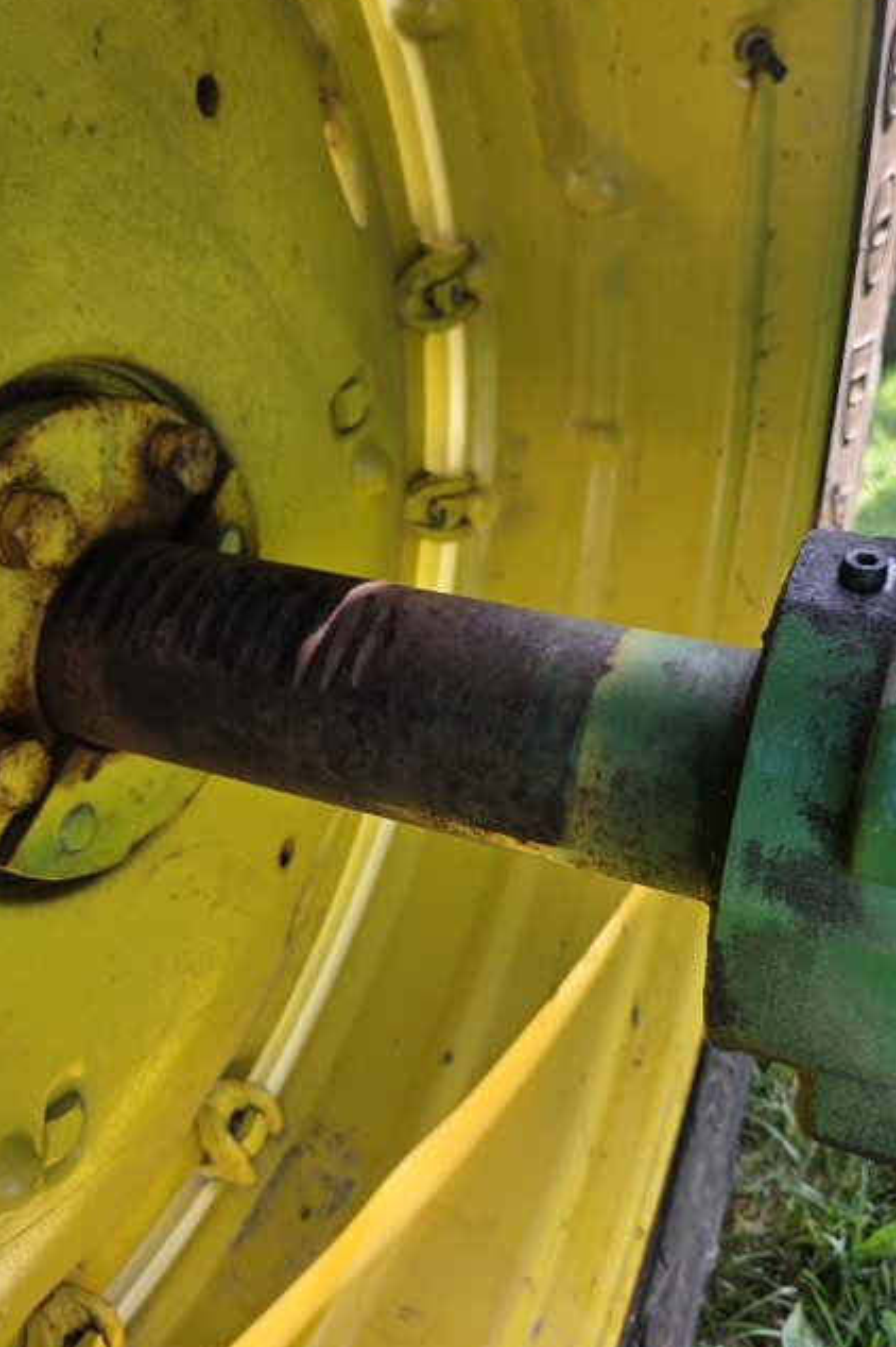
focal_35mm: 29
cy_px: 648
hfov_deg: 44.9
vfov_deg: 63.7
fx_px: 1084
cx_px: 488
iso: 40
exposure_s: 1/359
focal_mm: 6.3
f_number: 1.7
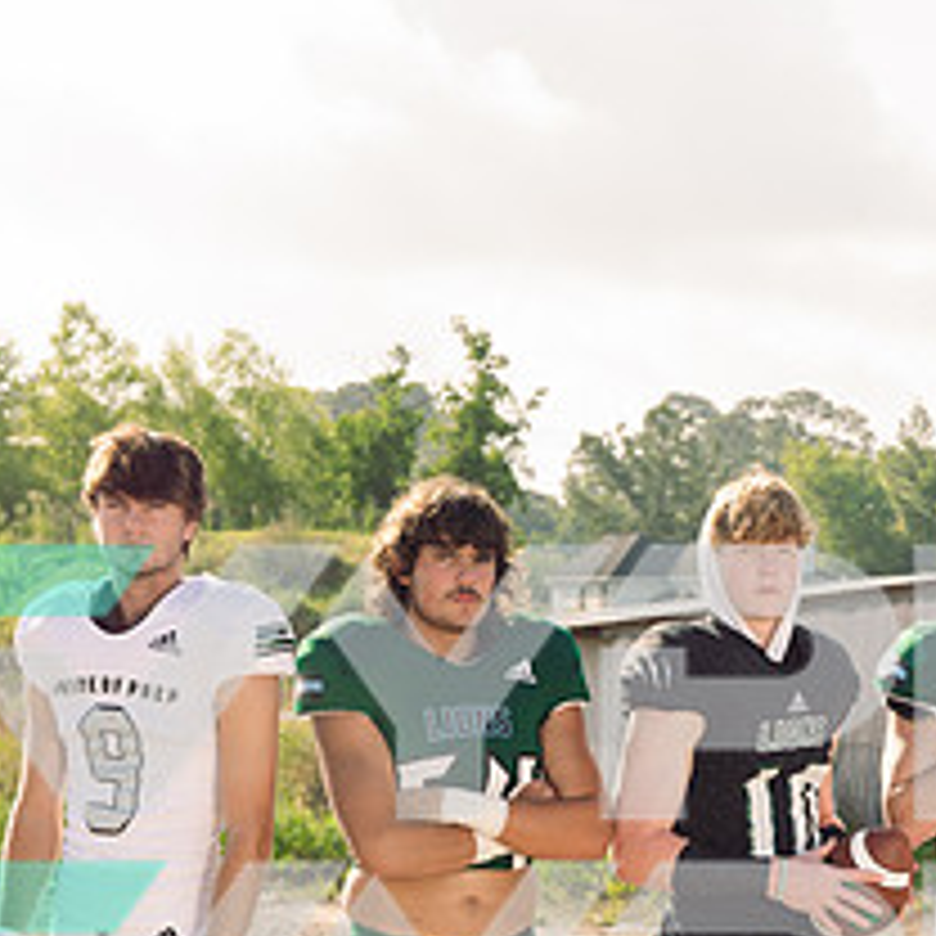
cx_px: 558
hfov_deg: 15.3
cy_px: 1004
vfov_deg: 14.9
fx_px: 3487
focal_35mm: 114
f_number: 6.3
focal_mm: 62
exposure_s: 1/250
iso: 80
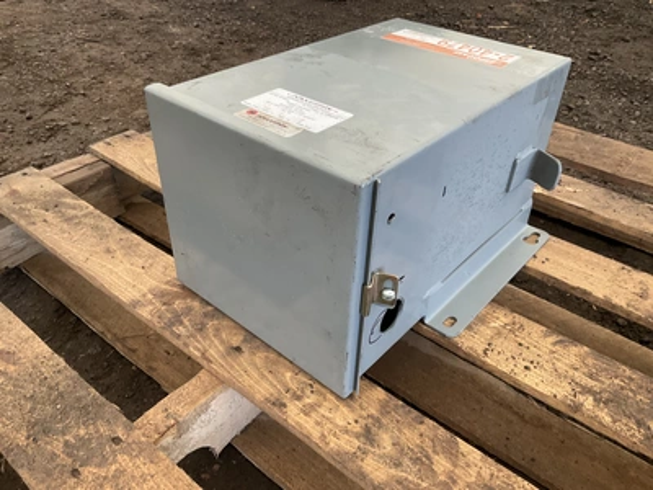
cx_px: 326
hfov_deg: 61.7
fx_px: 547
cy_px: 245
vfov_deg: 48.2
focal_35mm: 29
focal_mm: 3
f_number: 1.8
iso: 80
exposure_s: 1/60
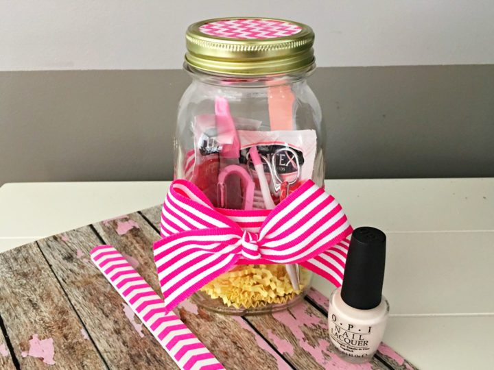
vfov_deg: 48.2
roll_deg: +0.1
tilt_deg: -27.3
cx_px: 247
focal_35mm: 29
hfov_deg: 61.7
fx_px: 414
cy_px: 185
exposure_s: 1/10
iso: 80
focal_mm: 4.15
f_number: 2.2
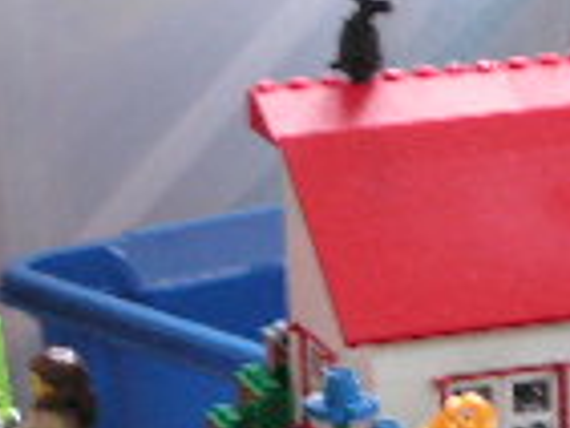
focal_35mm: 318
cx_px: 1027
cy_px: 214
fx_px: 5241
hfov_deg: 6.1
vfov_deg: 4.7
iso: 100
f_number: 3.8
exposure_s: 1/8
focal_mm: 11.6
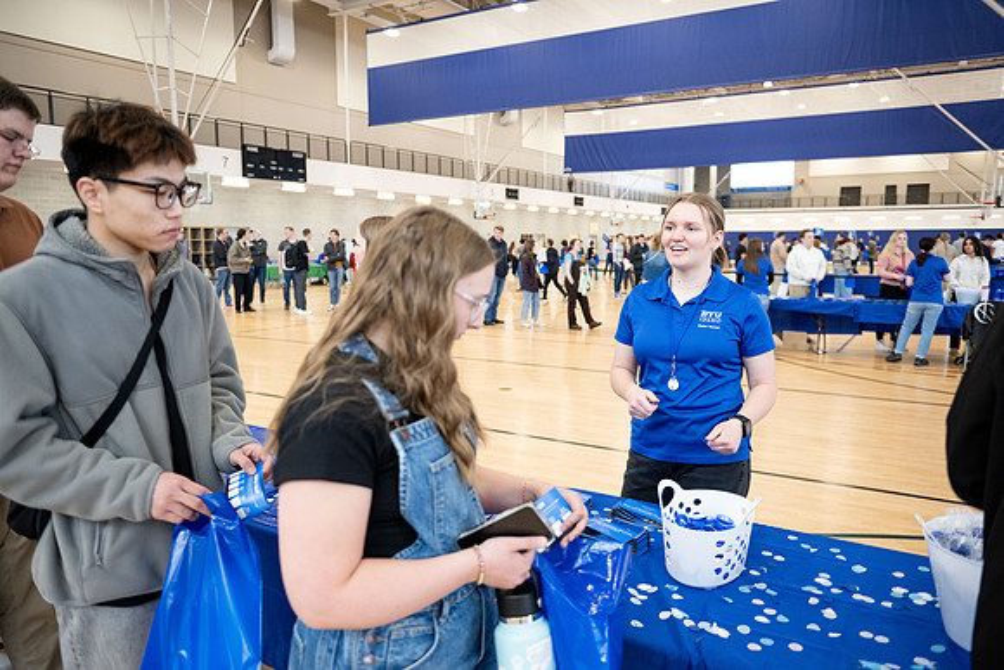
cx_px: 502
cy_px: 335
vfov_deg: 48.0
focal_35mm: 27
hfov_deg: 67.4
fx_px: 753
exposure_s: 1/320
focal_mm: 27
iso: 2500
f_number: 2.8
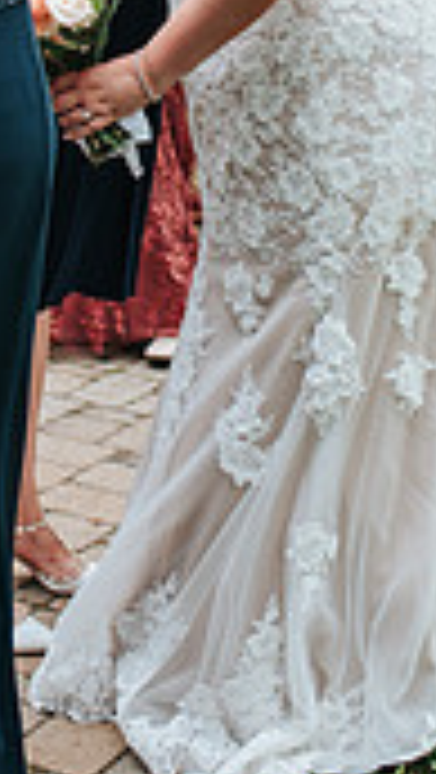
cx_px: 180
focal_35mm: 96
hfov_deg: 12.6
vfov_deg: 21.0
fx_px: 1969
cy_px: -94
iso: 320
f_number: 3.2
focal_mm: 35
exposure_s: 1/500
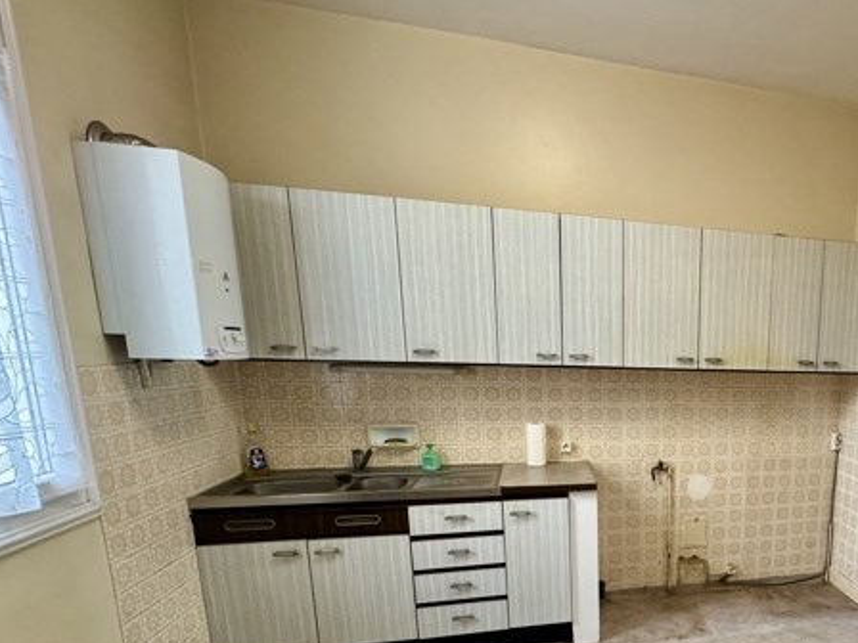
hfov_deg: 61.1
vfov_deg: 52.6
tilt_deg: -12.0
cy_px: 477
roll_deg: -1.7
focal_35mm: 25
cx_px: 735
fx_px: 620
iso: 320
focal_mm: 2.22
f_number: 2.2
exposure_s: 1/100
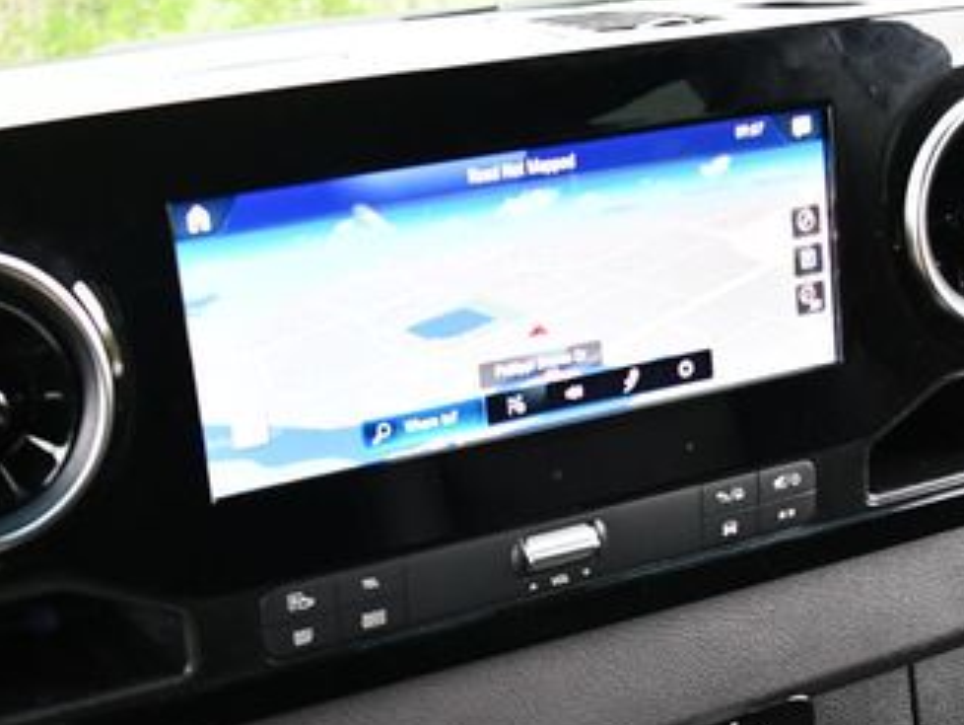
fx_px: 1895
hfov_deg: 28.5
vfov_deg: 21.4
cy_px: 571
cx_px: 444
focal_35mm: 68
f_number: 3.5
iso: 1000
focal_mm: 18
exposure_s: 1/125
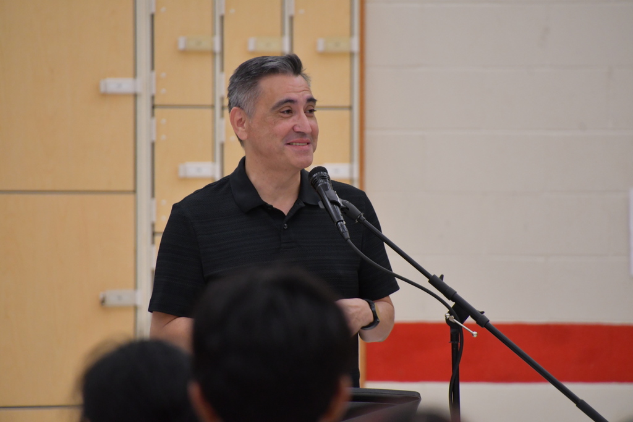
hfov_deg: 4.6
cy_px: 211
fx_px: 7913
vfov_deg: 3.1
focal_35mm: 450
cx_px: 316
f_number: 6.3
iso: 2000
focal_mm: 300
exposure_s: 1/160
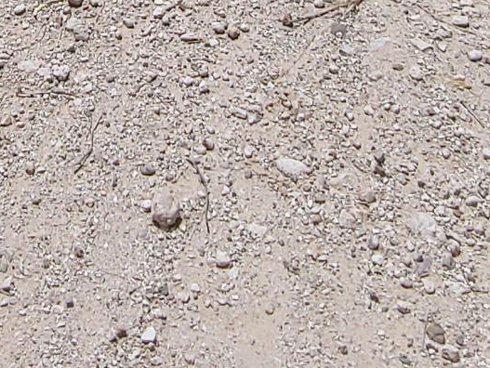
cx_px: 7
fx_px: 1289
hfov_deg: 20.9
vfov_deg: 12.9
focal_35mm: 91
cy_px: -480
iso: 50
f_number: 1.9
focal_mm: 2.18
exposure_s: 1/1724
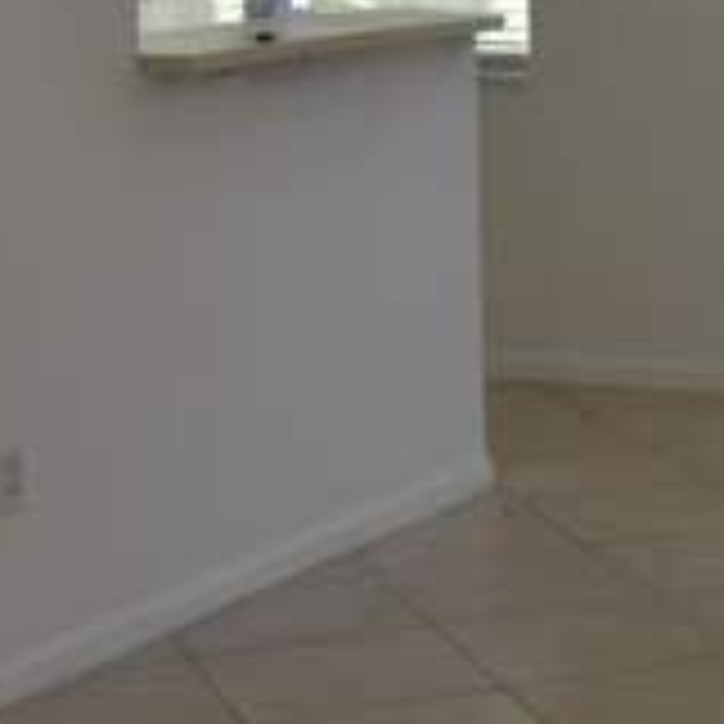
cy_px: -200
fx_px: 2698
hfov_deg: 13.7
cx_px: 1300
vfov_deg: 14.7
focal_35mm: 114
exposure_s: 1/125
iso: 200
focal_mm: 18
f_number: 5.6
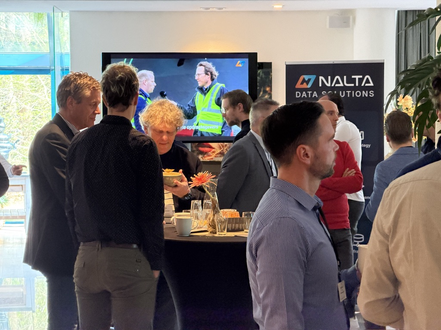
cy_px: 165
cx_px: 220
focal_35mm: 100
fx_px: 1274
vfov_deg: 14.8
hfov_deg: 19.6
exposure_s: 1/33
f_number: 2.8
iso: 640
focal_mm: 16.89
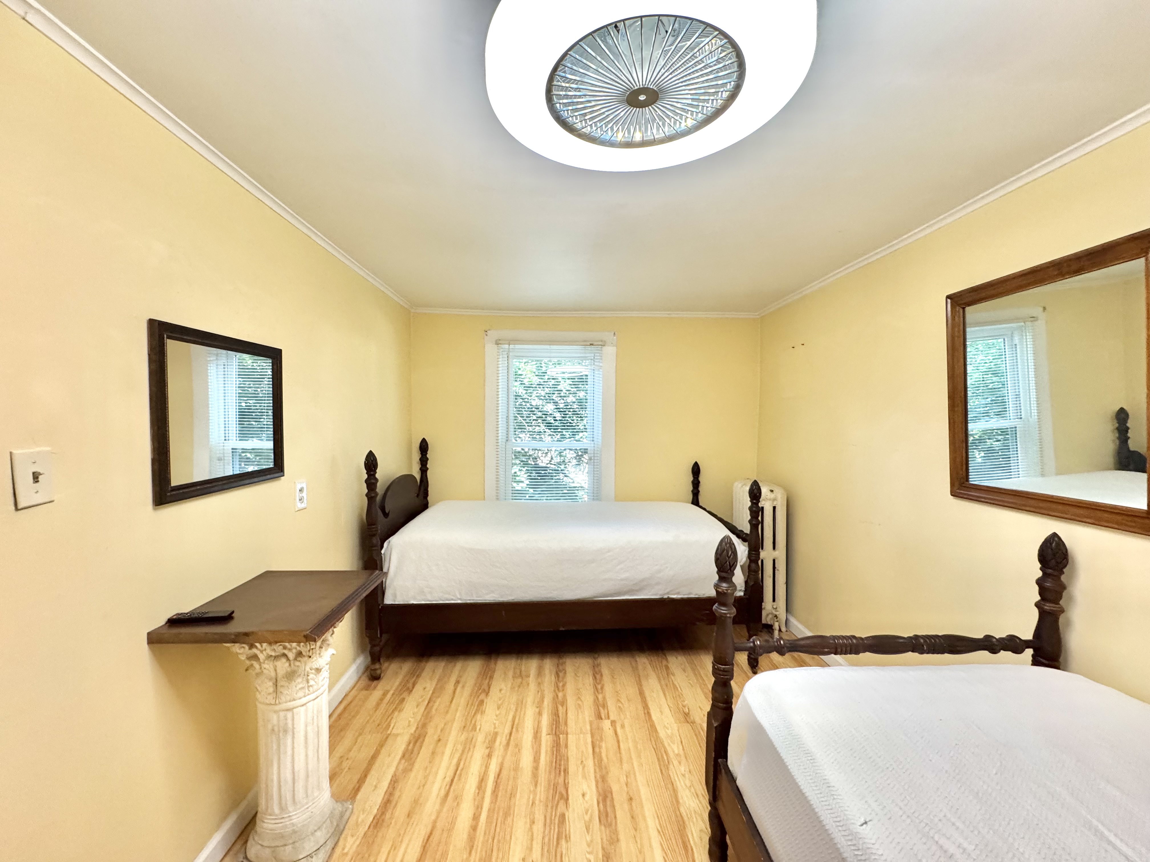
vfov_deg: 85.7
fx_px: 465
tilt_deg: -1.7
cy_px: 431
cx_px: 575
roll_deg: +0.0
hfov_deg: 102.1
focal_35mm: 14
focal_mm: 2.22
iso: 320
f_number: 2.2
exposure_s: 1/120
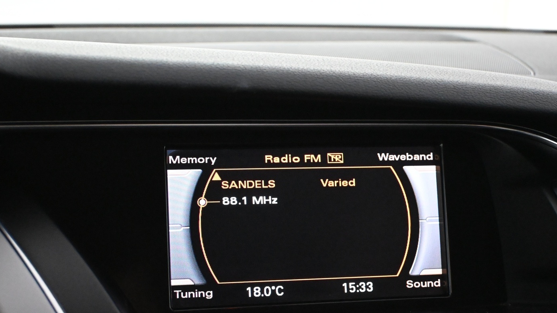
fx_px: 975
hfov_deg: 31.9
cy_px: 206
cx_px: 302
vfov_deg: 18.2
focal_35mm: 66
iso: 8000
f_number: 5.3
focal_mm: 36
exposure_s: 1/60
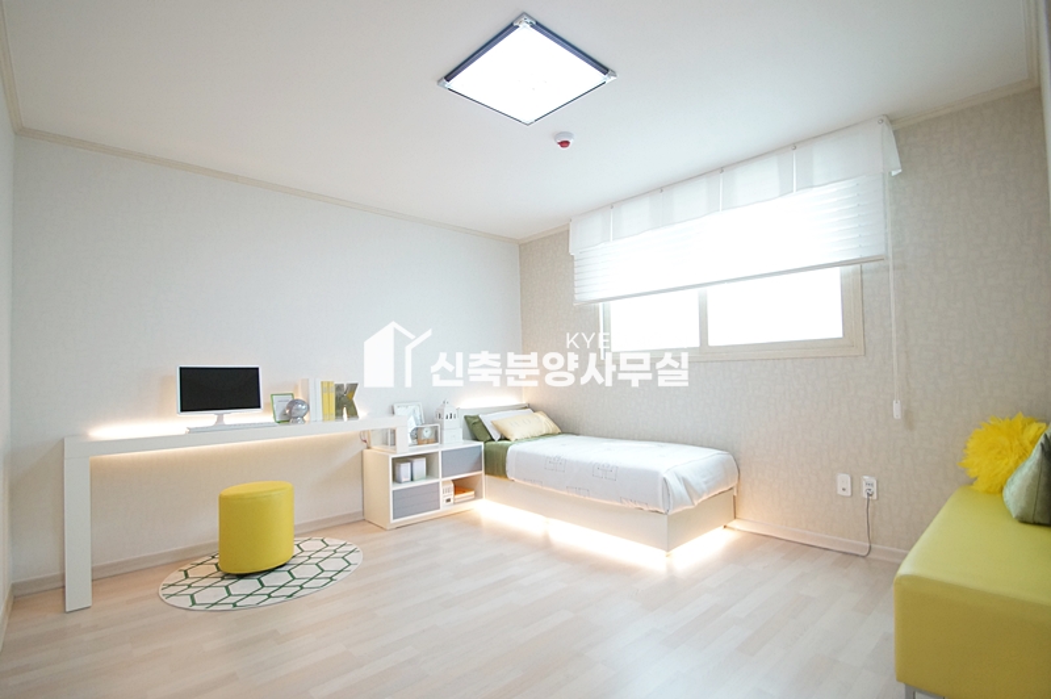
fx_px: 438
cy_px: 350
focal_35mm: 15
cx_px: 526
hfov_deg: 100.4
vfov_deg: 77.2
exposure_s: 1/125
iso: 800
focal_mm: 10
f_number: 3.5
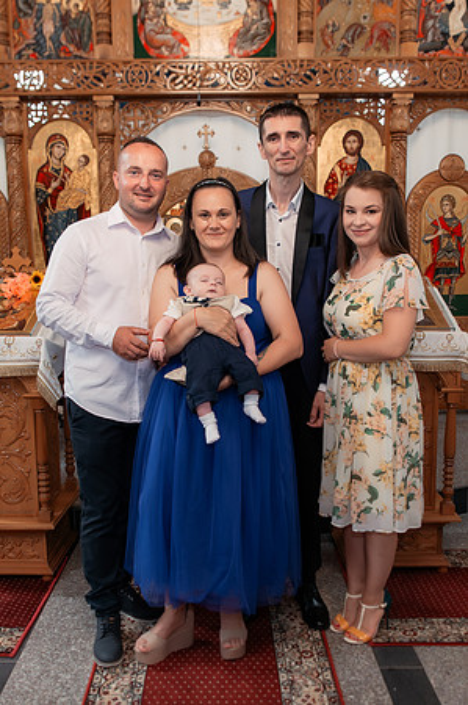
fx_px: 715
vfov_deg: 52.4
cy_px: 352
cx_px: 226
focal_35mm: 37
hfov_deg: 36.2
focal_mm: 24
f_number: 3.5
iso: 2500
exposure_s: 1/250
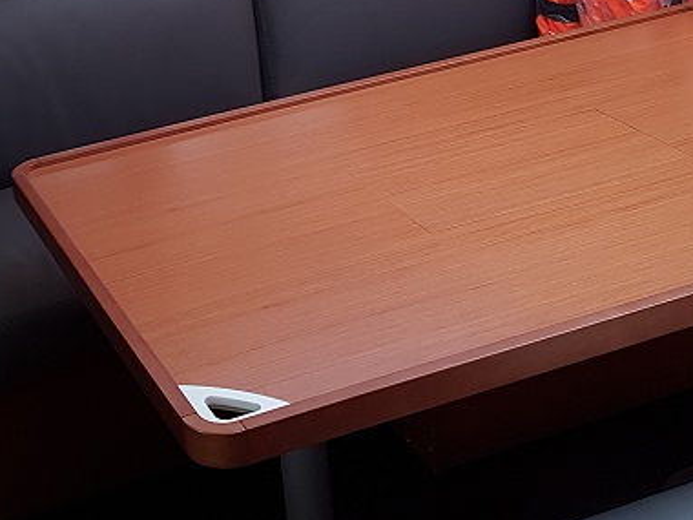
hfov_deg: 27.5
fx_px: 1381
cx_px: 115
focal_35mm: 69
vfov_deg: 20.7
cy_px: 20
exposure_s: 1/100
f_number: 1.7
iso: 80
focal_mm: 4.2
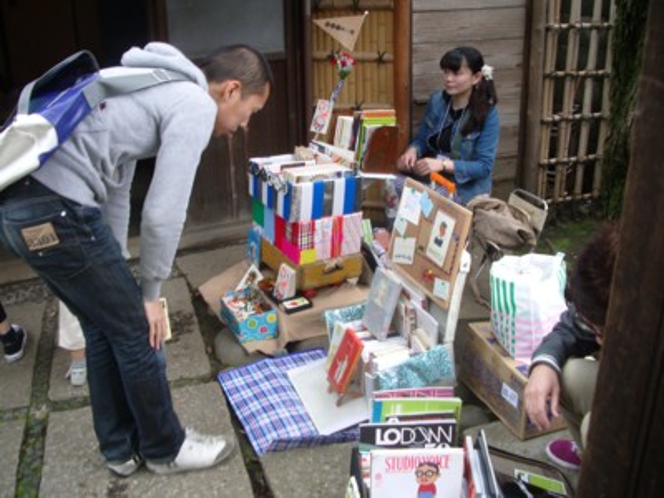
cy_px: 249
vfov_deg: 40.7
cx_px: 332
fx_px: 671
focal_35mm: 35
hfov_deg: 52.6
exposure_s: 1/80
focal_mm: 5.8
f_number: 2.6
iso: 100
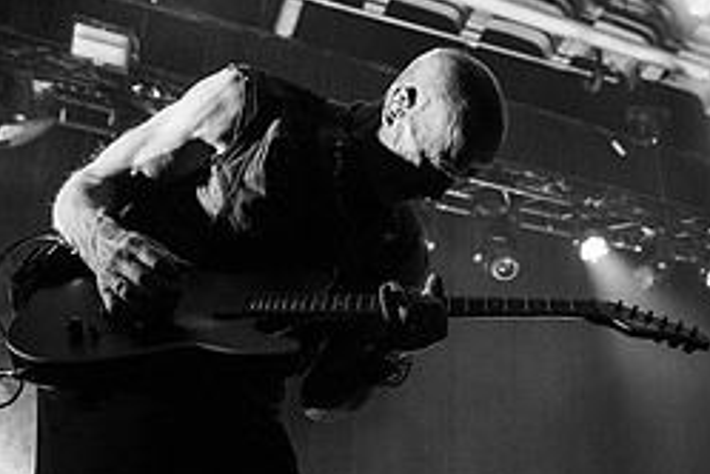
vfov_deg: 23.5
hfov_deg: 34.1
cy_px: 427
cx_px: 613
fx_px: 1104
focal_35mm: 56
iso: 2500
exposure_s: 1/320
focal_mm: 24
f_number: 3.5
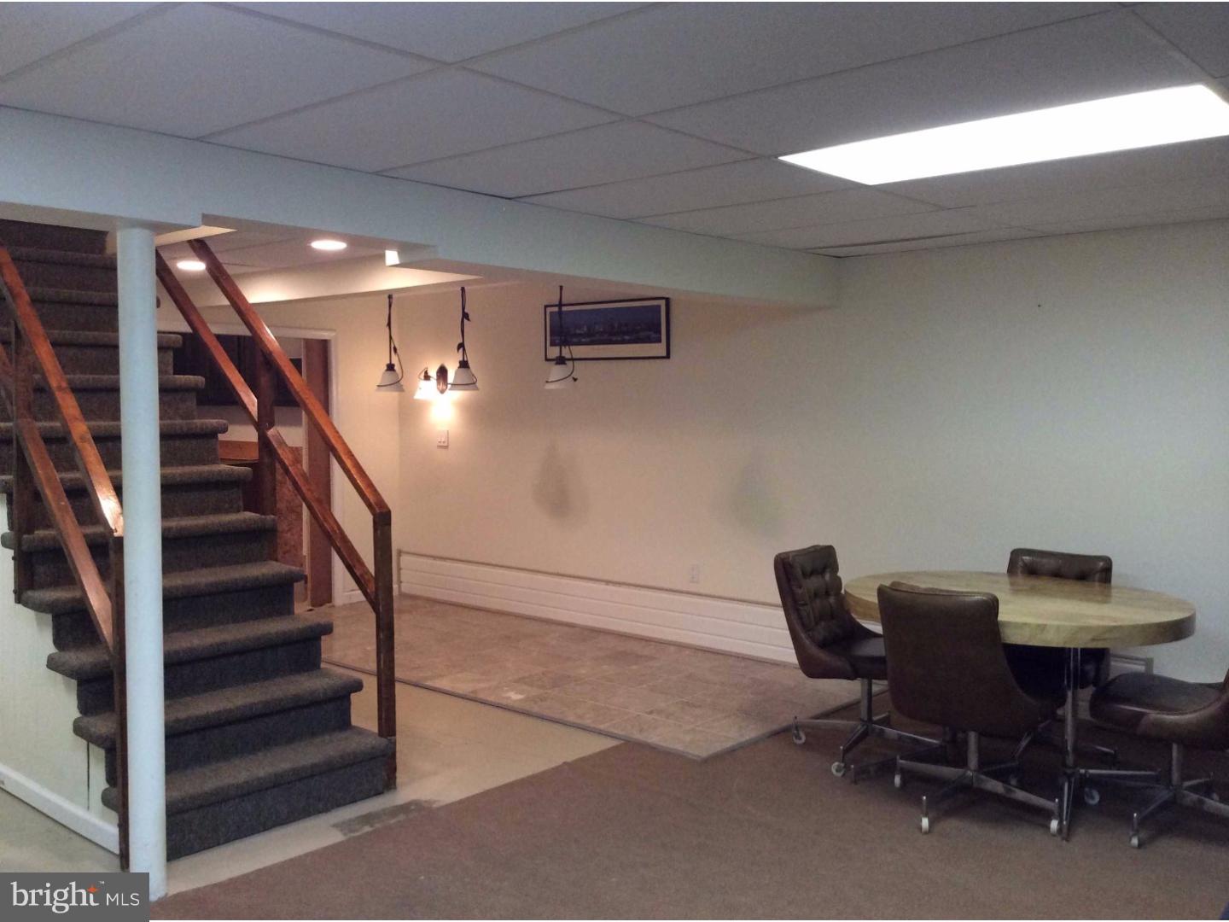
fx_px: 1172
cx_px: 614
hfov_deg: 55.4
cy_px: 461
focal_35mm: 33
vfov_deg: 42.9
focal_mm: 3.3
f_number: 2.4
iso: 200
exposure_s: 1/25
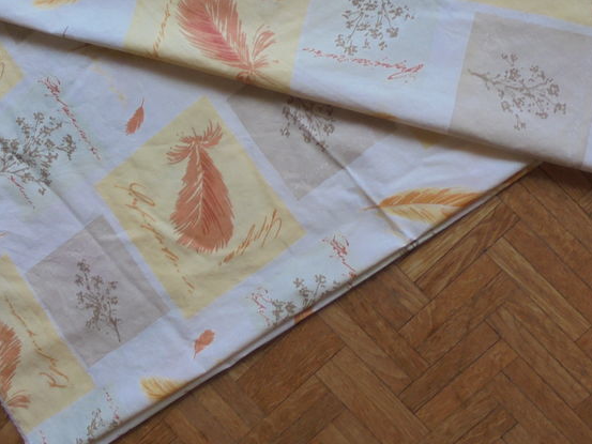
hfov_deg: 40.4
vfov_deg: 29.7
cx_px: 294
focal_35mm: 47
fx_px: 804
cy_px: 49
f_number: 3.5
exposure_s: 1/60
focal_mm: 4.6
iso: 100
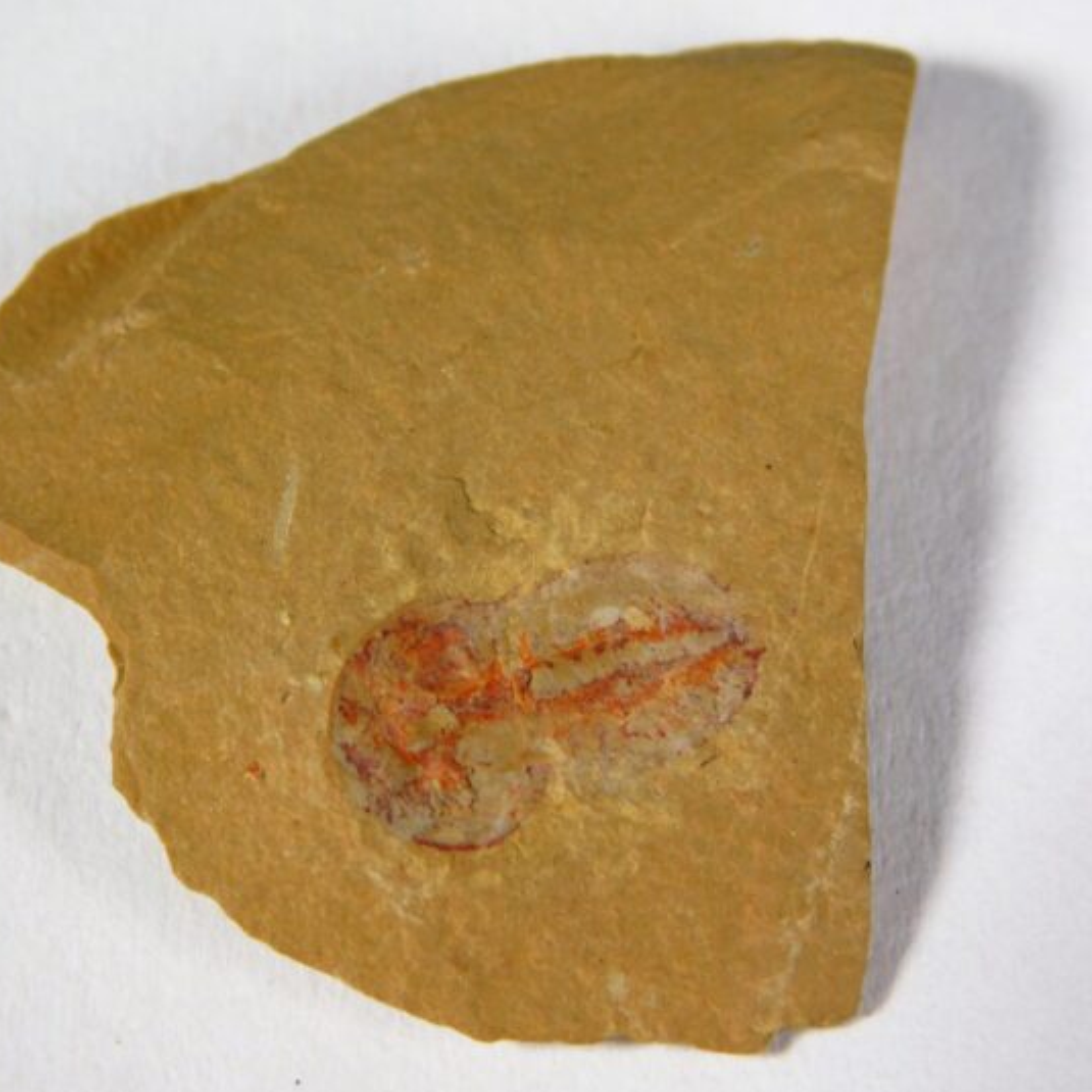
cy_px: 547
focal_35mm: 176
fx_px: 6282
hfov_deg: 9.9
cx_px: 553
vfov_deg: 9.9
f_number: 5.1
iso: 125
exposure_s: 1/100
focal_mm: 26.3
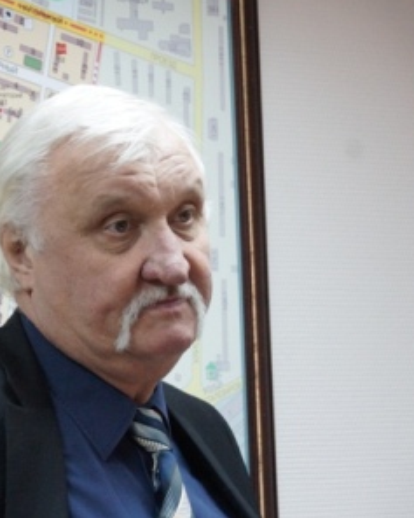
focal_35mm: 224
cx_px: 105
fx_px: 3425
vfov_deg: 8.6
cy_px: 258
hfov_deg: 6.9
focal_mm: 105
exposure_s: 1/160
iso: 2500
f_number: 5.6
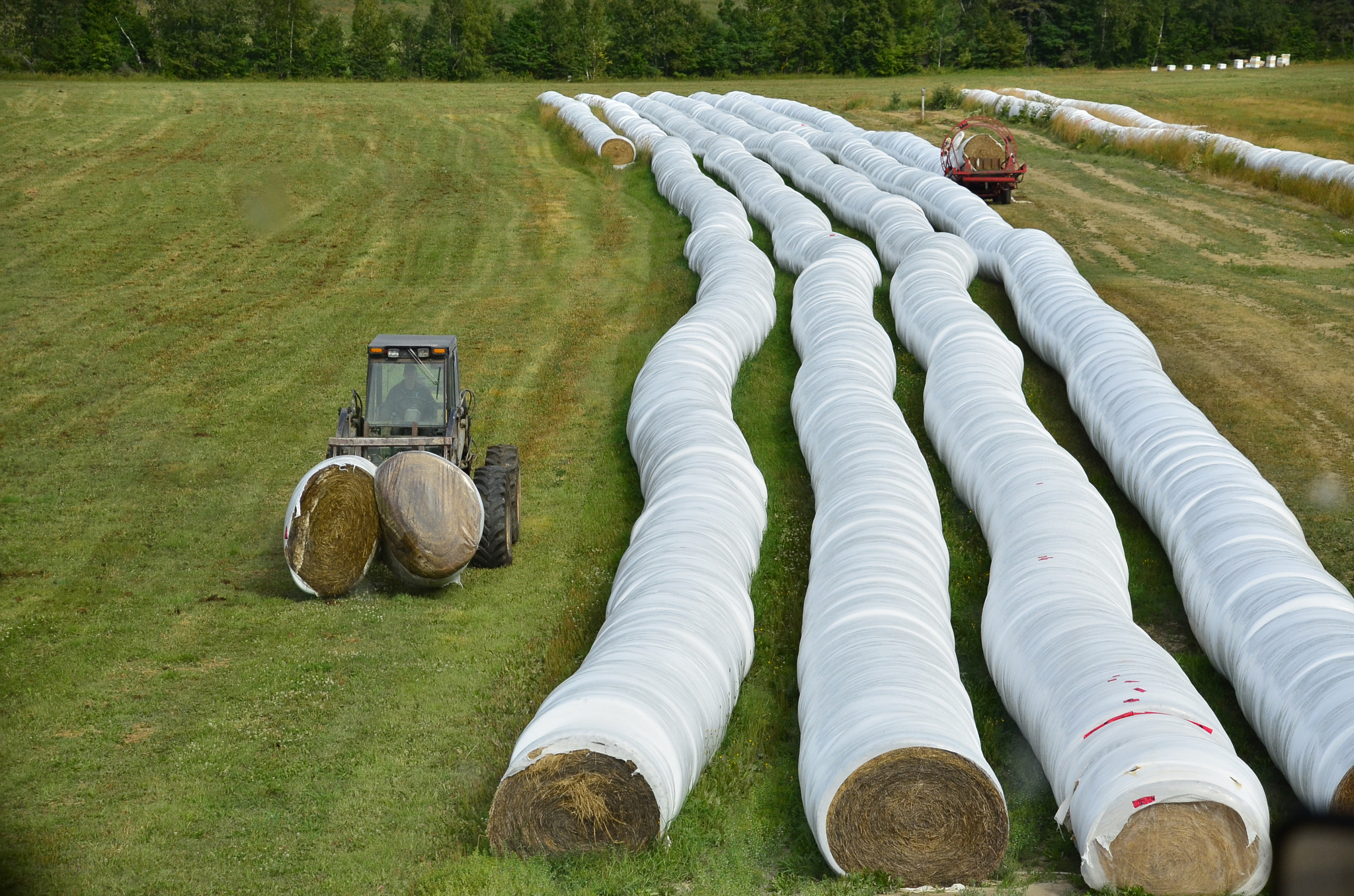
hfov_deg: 17.1
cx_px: 677
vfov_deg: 11.4
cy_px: 448
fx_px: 4504
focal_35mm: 120
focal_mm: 80
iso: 640
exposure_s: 1/3200
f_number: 5.3
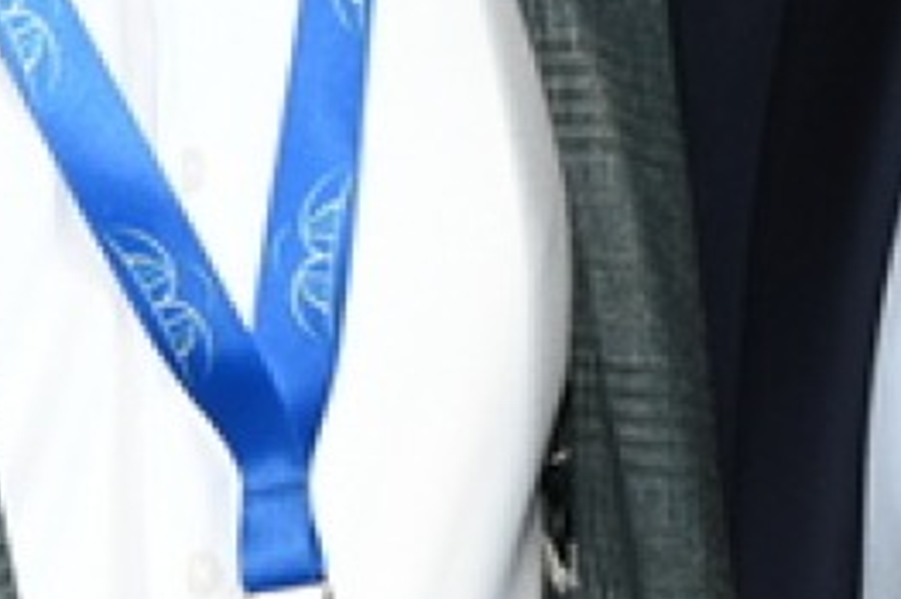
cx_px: 1209
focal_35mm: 423
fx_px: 10580
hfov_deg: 4.9
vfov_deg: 3.2
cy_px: -671
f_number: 5.6
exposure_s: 1/60
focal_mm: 58
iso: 500
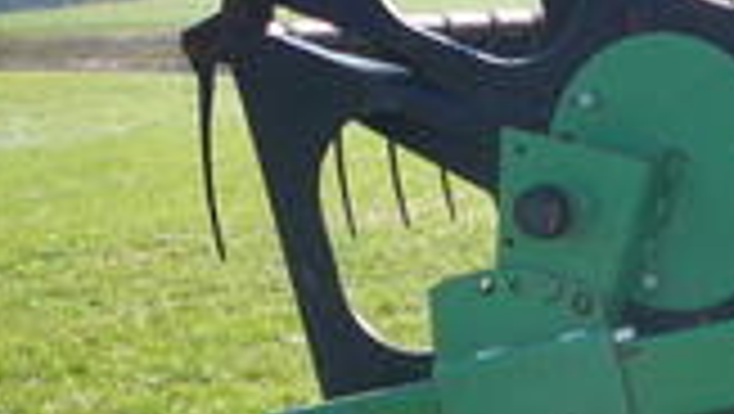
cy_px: 684
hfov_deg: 15.5
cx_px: 1126
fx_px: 2474
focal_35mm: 127
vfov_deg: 9.2
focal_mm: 5.2
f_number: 2.8
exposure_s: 1/500
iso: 80
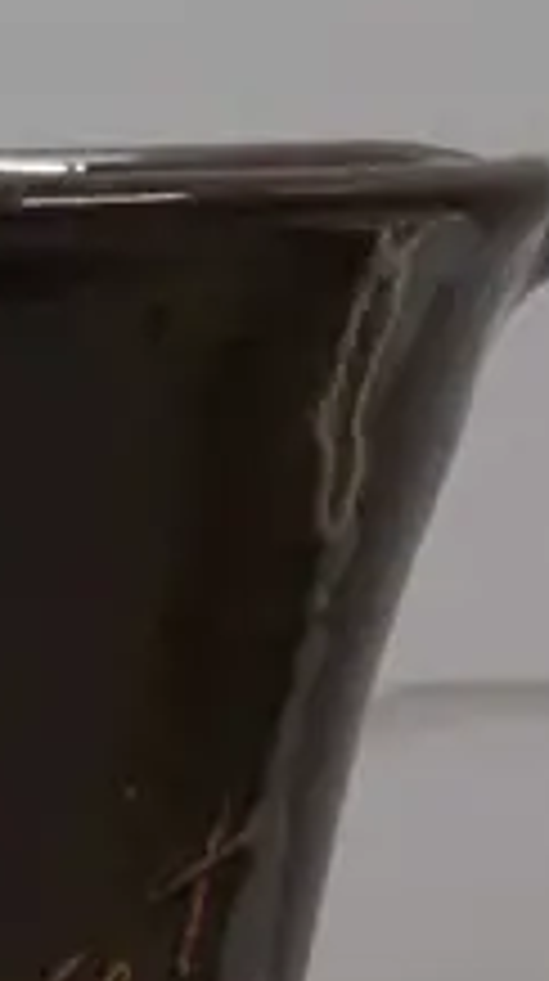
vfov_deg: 10.4
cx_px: 544
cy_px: 1174
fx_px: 5326
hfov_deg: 5.9
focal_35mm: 205
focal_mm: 20
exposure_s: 1/125
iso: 3200
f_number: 5.6
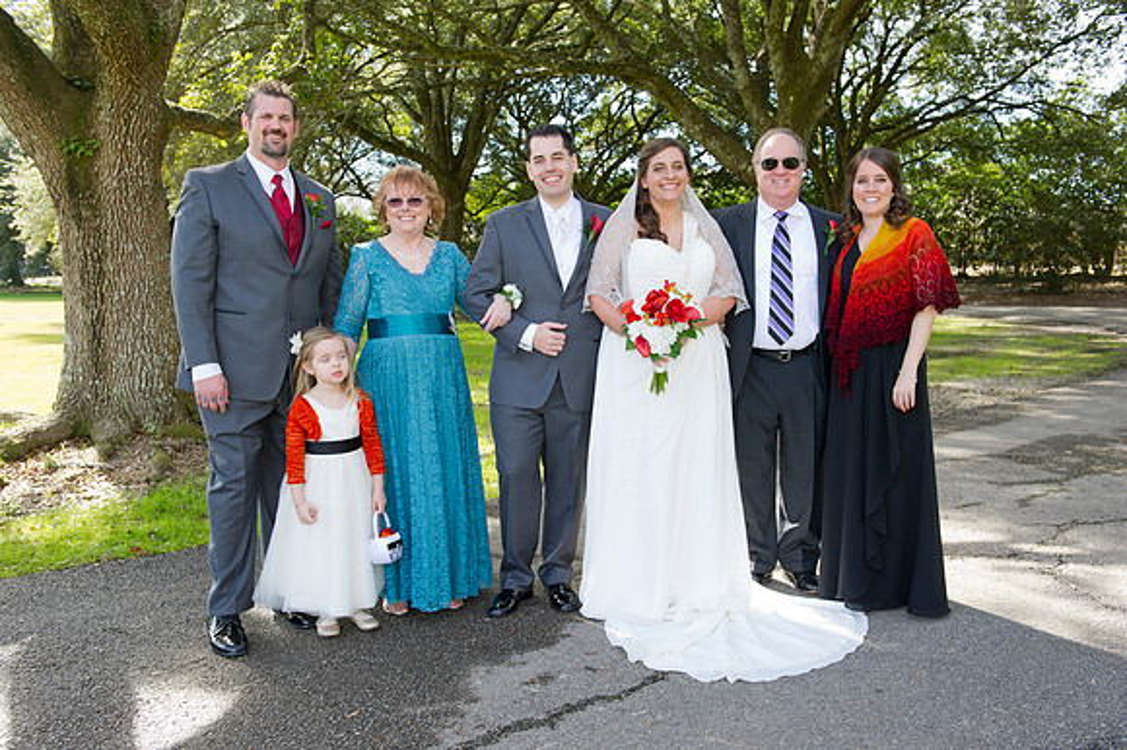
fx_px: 1064
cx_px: 564
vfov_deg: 38.8
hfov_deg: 55.8
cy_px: 375
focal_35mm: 34
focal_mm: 34
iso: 320
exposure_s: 1/100
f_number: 5.6
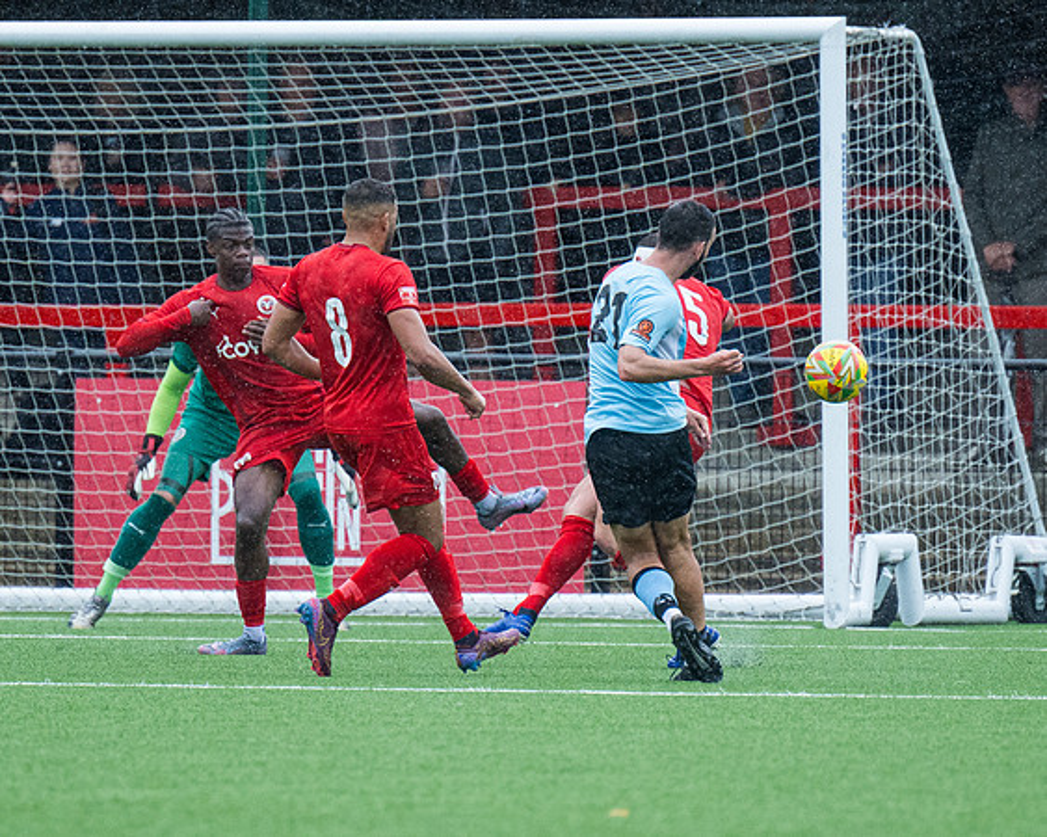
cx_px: 608
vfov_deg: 2.5
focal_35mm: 624
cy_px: 574
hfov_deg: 3.1
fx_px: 19330
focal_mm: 260
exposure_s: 1/2000
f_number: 4
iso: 1000
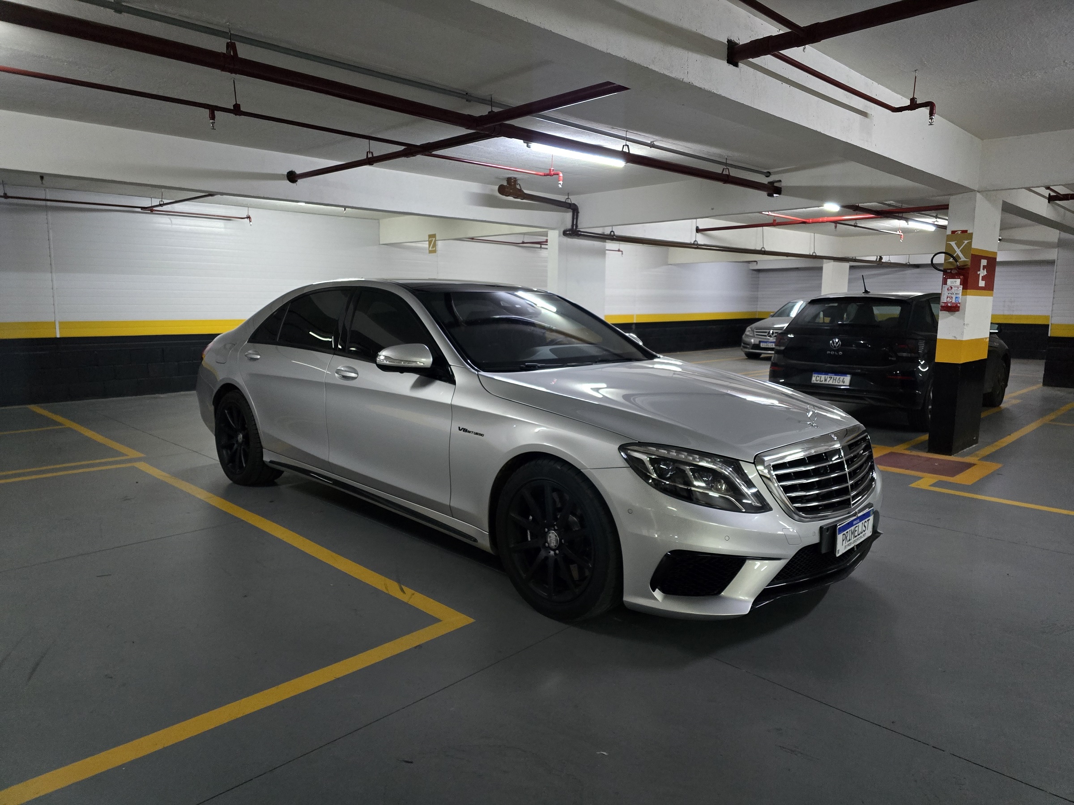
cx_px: 537
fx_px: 714
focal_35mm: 23
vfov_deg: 58.9
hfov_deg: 73.9
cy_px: 402
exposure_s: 1/60
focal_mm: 6.3
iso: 1600
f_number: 1.7
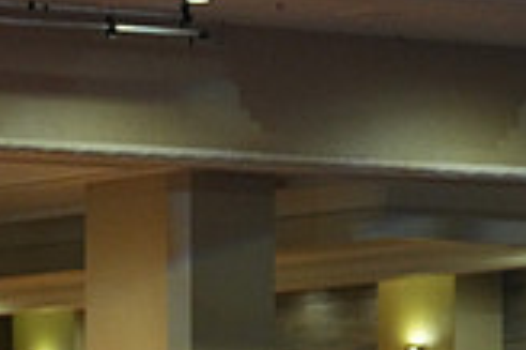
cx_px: 539
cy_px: 608
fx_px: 4452
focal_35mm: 305
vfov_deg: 4.5
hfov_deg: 6.7
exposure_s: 1/400
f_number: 5
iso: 6400
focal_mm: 86
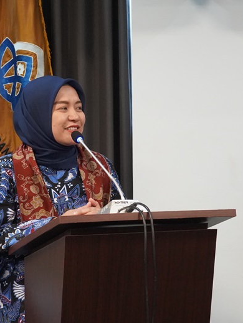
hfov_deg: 11.3
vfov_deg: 15.1
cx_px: 84
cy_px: 162
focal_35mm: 131
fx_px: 1226
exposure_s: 1/160
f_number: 5.6
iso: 6400
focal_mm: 60
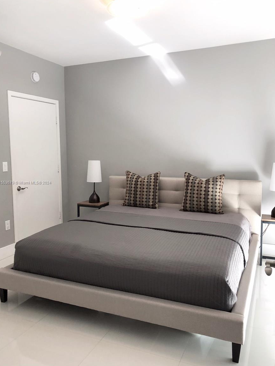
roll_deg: +0.0
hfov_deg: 48.2
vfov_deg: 61.7
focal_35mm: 29
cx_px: 135
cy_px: 183
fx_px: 307
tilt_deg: -5.5
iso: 32
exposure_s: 1/30
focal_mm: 4
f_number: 1.8
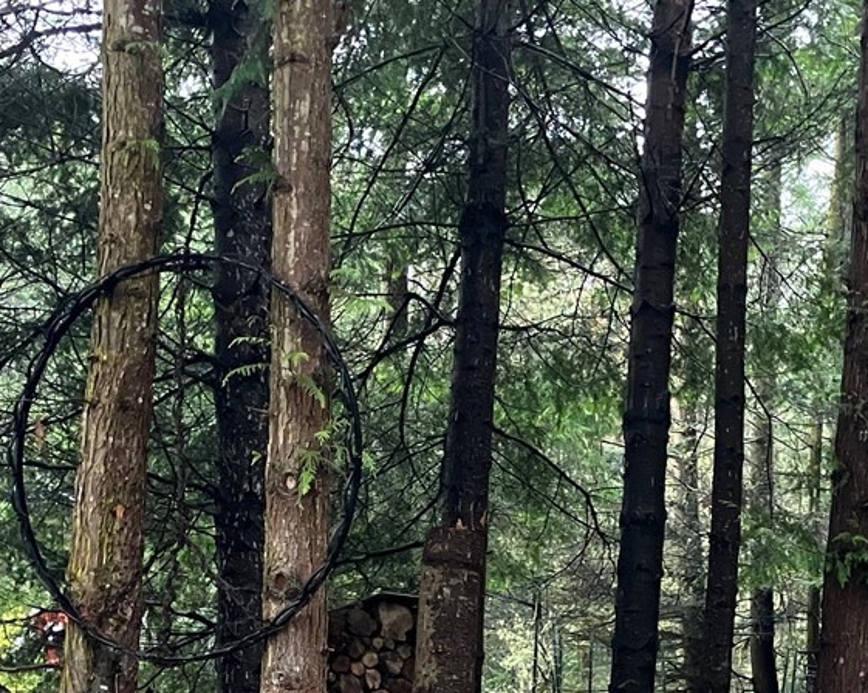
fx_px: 2002
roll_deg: -2.9
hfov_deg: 23.7
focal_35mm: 78
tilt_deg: -1.9
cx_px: 803
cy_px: 914
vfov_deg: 18.2
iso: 200
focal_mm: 3.99
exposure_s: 1/60
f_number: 1.8
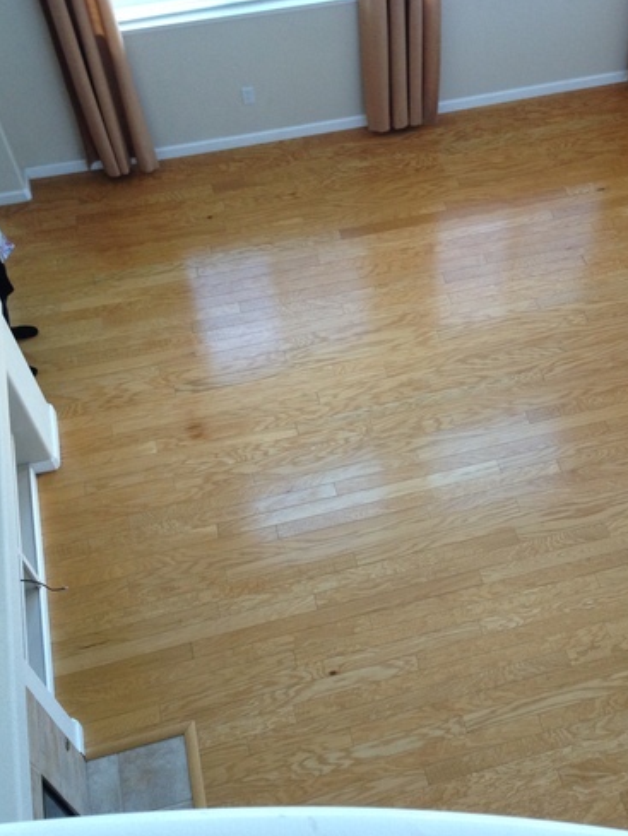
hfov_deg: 31.8
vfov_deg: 42.1
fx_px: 1088
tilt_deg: -55.4
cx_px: 447
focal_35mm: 45
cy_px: 424
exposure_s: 1/20
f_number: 2.4
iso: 80
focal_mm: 4.12
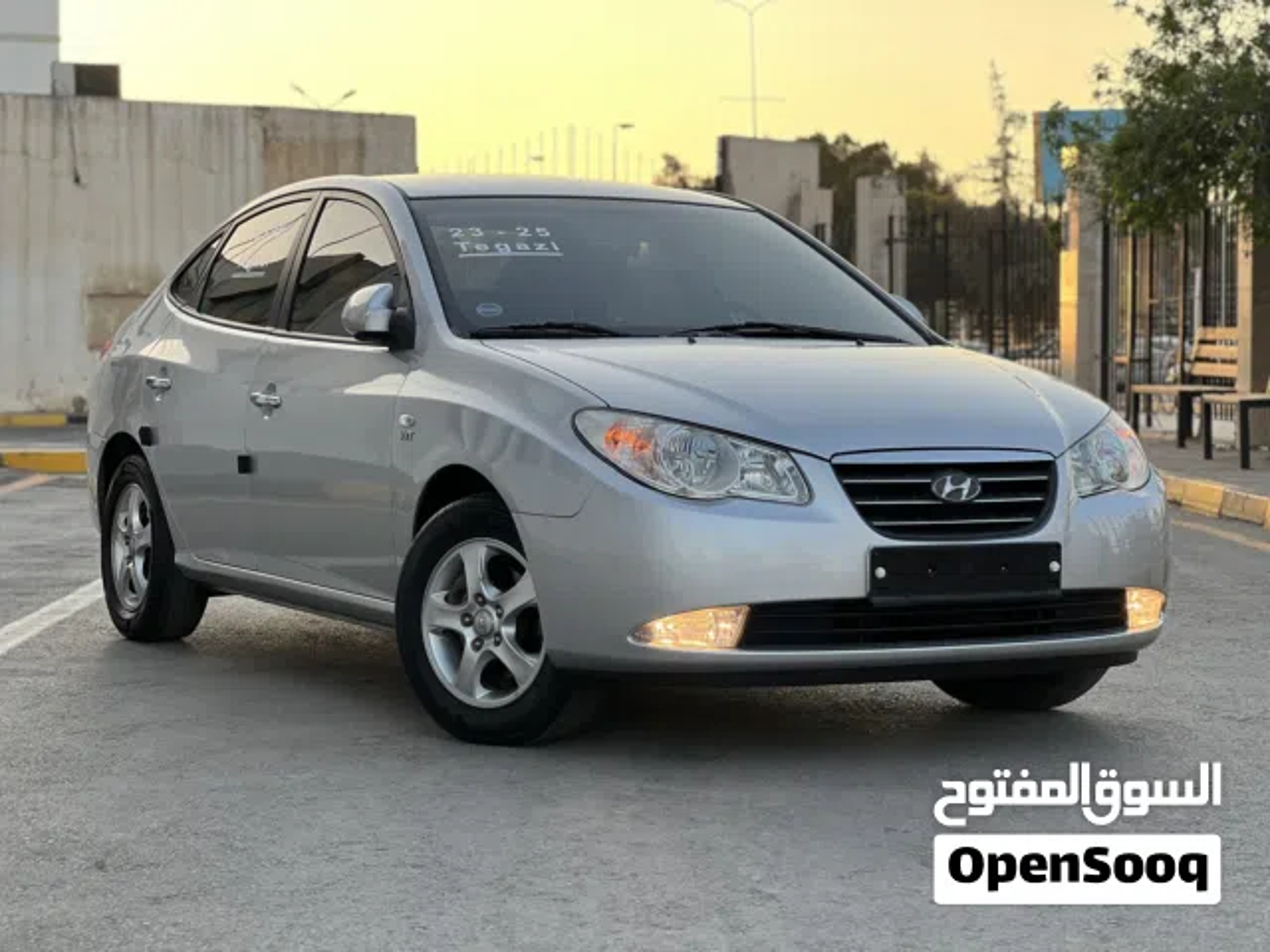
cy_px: 476
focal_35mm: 77
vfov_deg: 19.1
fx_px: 2825
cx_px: 635
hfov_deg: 25.3
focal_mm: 9
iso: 50
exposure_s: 1/121
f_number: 2.8
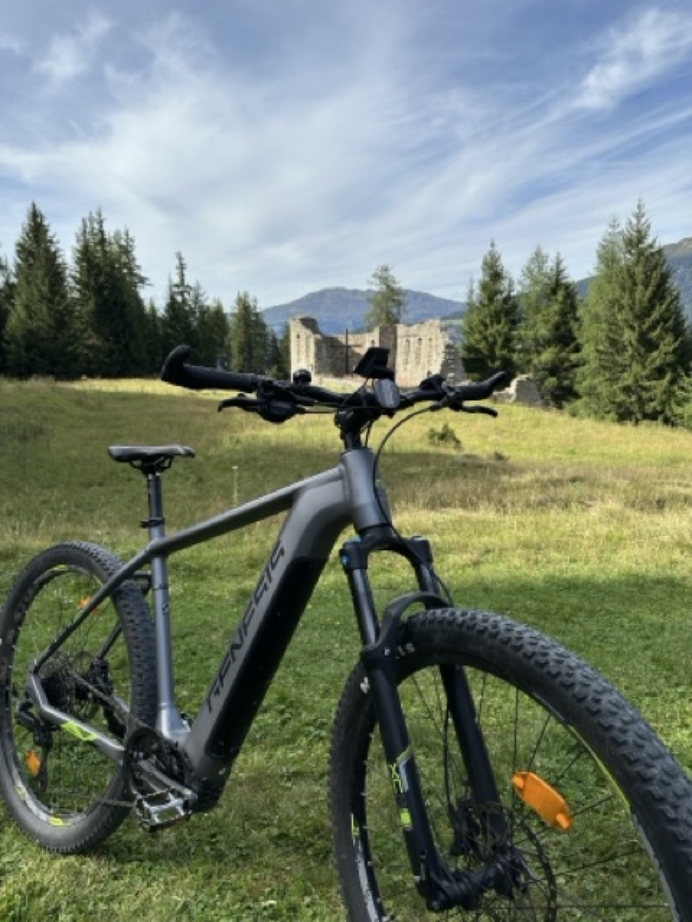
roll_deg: +1.6
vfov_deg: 71.6
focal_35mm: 24
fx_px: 640
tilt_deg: -10.3
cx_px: 346
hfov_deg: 56.8
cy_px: 461
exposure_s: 1/3861
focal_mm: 6.86
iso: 80
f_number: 1.78
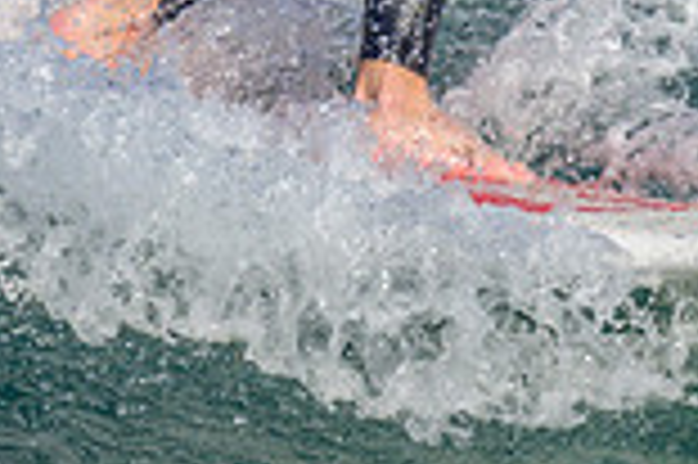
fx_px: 73386
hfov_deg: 0.5
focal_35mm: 3789
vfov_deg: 0.4
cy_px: -195
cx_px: 1126
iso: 250
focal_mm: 800
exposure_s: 1/2000
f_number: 6.3
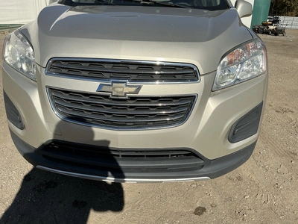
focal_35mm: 28
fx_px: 241
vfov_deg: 49.7
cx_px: 149
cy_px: 112
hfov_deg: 63.4
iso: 25
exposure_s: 1/2667
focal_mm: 3
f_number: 1.8
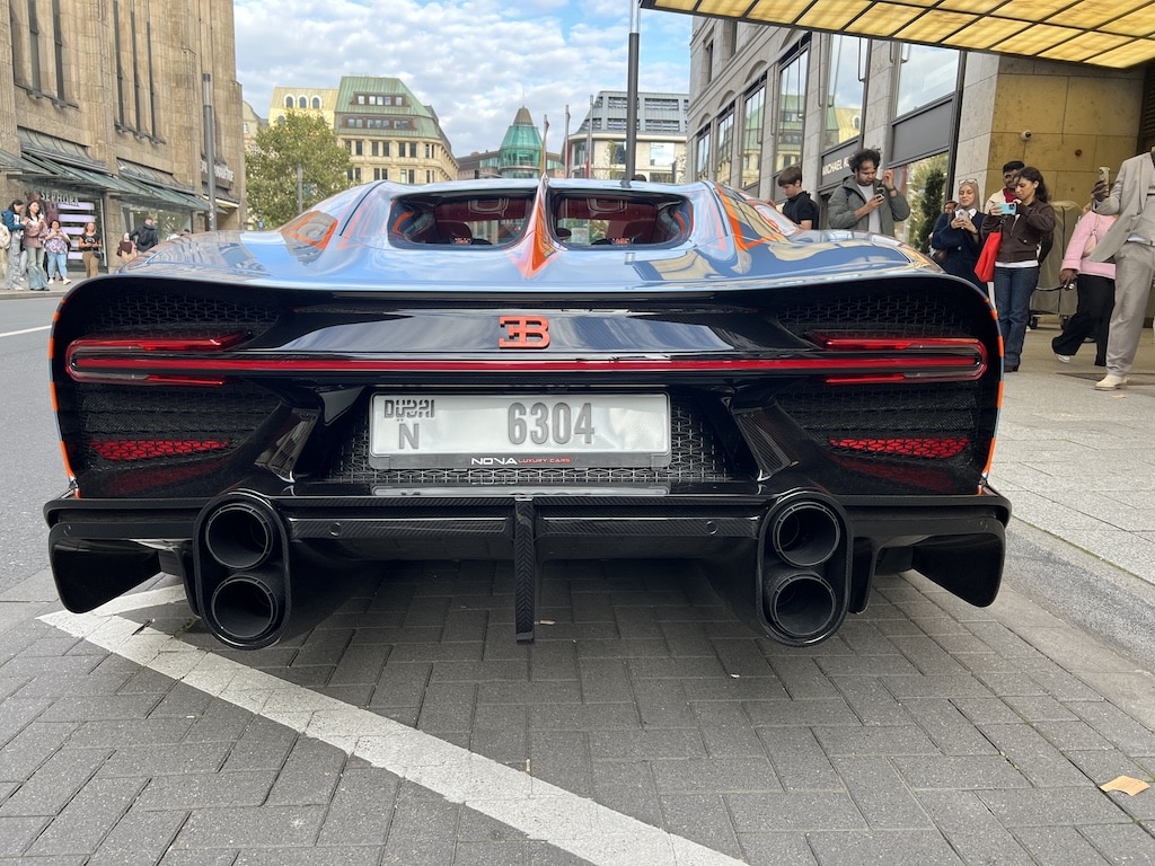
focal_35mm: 26
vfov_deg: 53.1
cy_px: 433
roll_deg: -2.1
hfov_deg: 67.3
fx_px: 868
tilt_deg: -8.0
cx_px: 578
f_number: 1.5
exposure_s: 1/367
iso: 50
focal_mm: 5.7
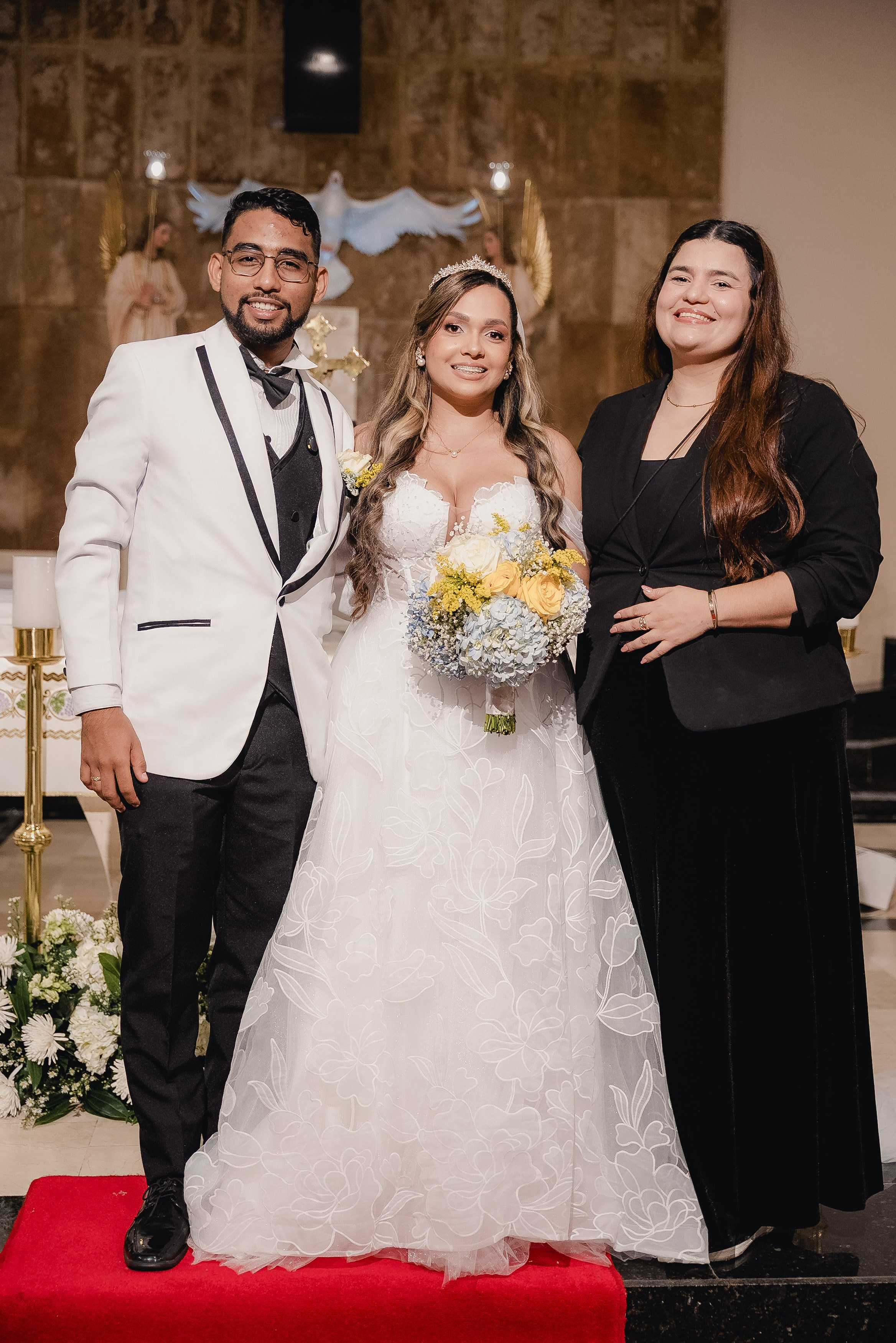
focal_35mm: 49
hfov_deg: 27.7
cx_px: 448
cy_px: 672
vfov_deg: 40.6
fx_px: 1818
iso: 1250
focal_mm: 48.7
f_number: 2.8
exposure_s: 1/250
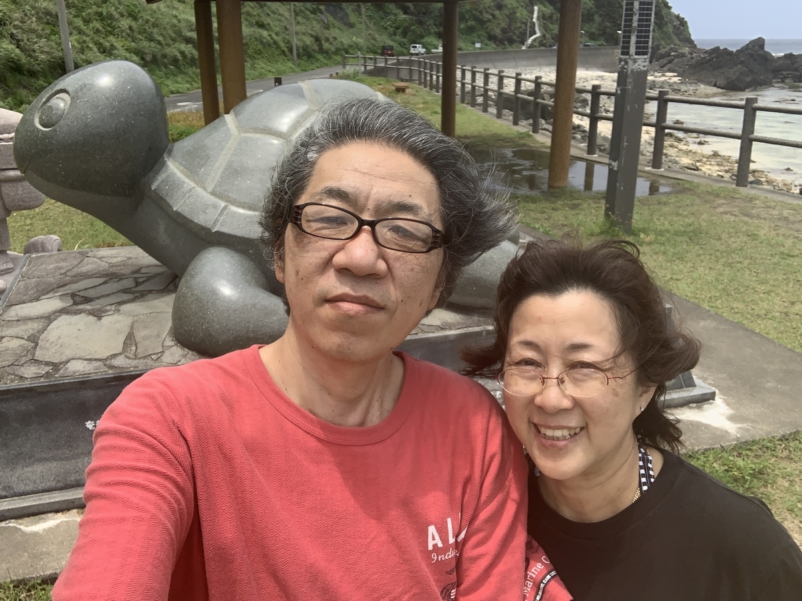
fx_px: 741
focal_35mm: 32
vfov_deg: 44.2
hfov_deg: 56.8
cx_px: 401
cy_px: 300
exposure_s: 1/831
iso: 16
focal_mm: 2.87
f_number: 2.2
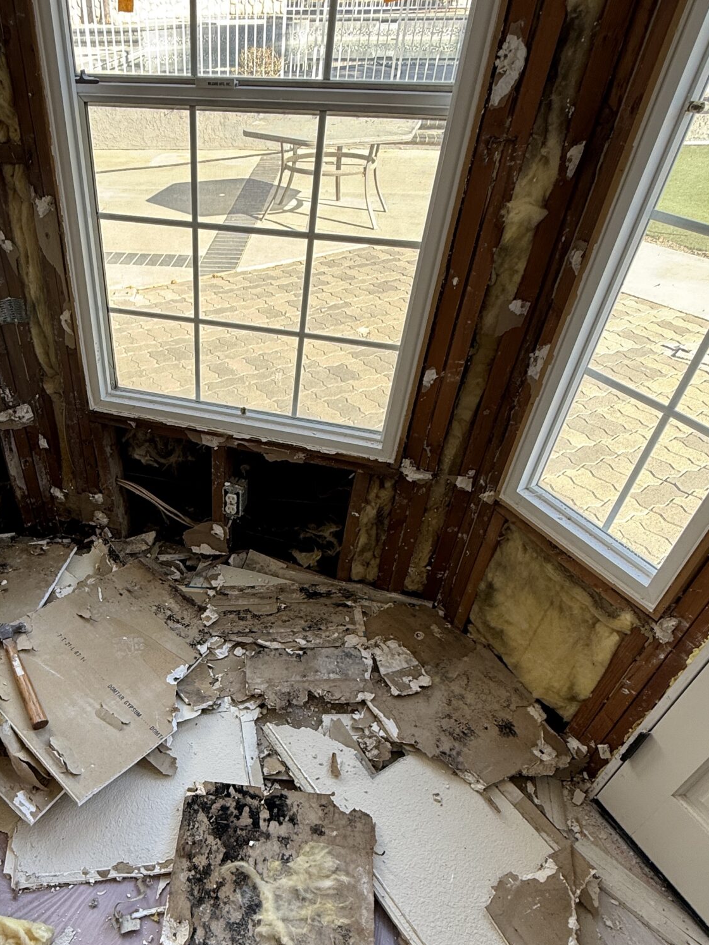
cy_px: 577
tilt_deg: -45.8
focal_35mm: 24
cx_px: 201
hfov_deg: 54.8
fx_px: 655
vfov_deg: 70.7
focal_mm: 2.22
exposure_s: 1/99
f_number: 2.2
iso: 64
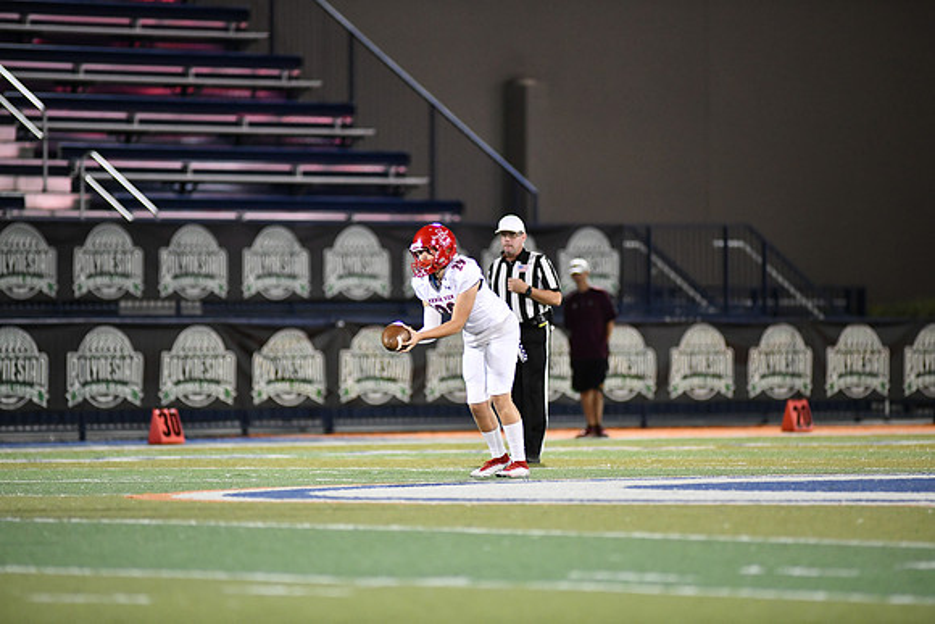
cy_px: 312
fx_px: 7793
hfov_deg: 6.9
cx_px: 468
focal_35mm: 300
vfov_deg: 4.6
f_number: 2.8
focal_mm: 300
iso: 4500
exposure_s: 1/1000
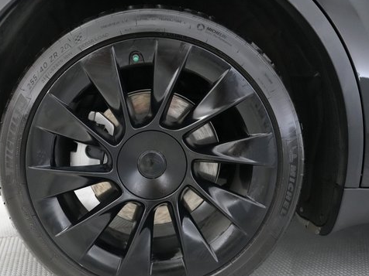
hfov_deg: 58.0
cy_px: 155
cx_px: 153
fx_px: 330
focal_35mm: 31
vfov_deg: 45.3
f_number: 2.8
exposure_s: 1/160
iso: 8000
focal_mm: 24
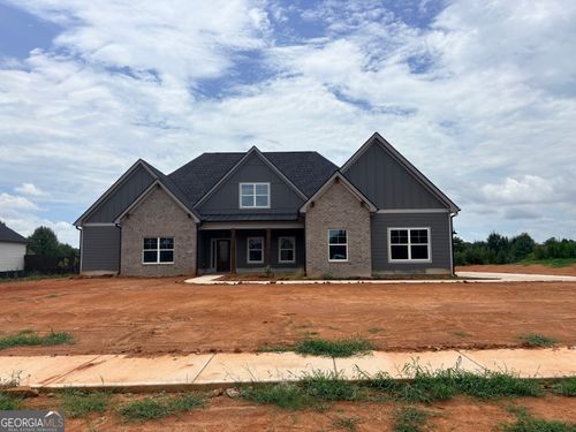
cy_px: 216
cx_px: 288
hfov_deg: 67.3
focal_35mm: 26
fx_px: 433
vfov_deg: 53.1
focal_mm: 5.96
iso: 50
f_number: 1.6
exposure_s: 1/7813
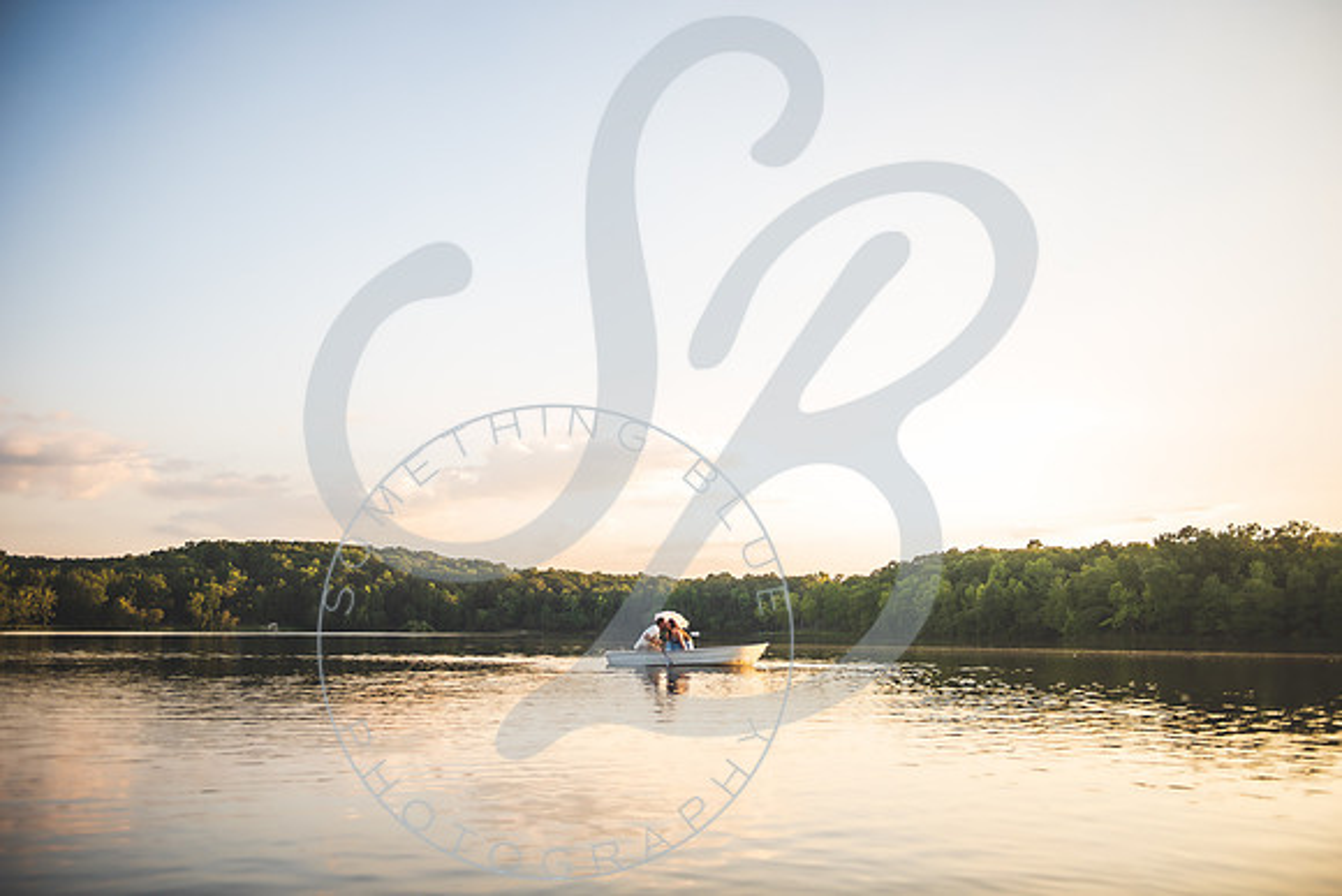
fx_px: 1417
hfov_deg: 50.7
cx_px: 671
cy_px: 448
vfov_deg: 35.1
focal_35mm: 38
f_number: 2.8
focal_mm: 38
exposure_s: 1/400
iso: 100
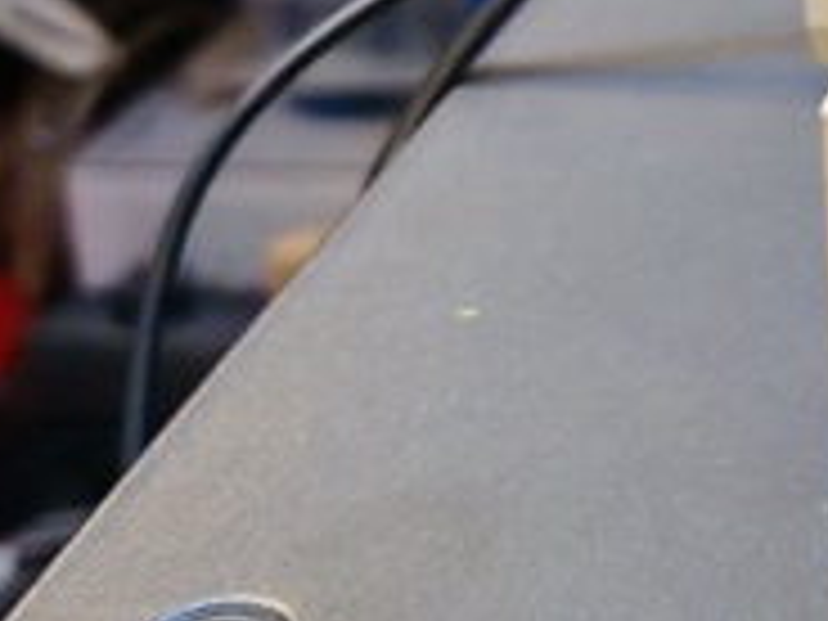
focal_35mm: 150
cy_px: -585
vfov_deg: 9.3
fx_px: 3588
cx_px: 1868
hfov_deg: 11.3
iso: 500
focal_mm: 6.67
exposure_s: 1/33
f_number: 1.9
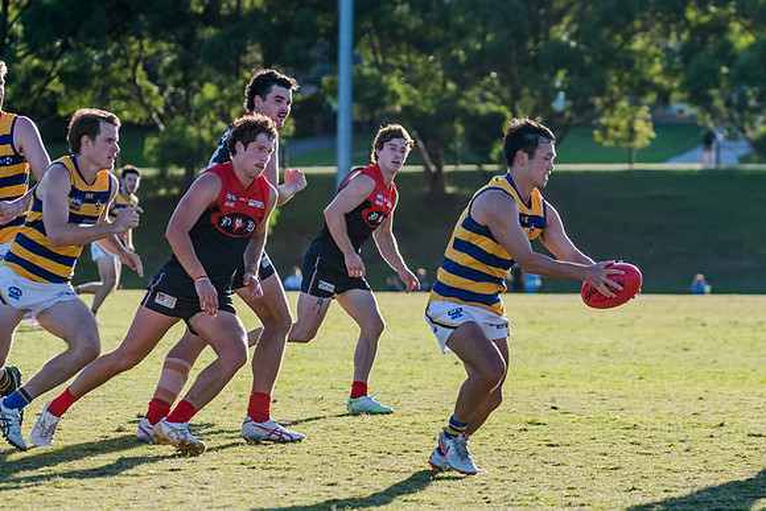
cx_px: 440
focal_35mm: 224
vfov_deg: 6.1
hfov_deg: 9.2
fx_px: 4771
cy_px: 217
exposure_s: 1/2000
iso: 1000
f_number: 6.3
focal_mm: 190
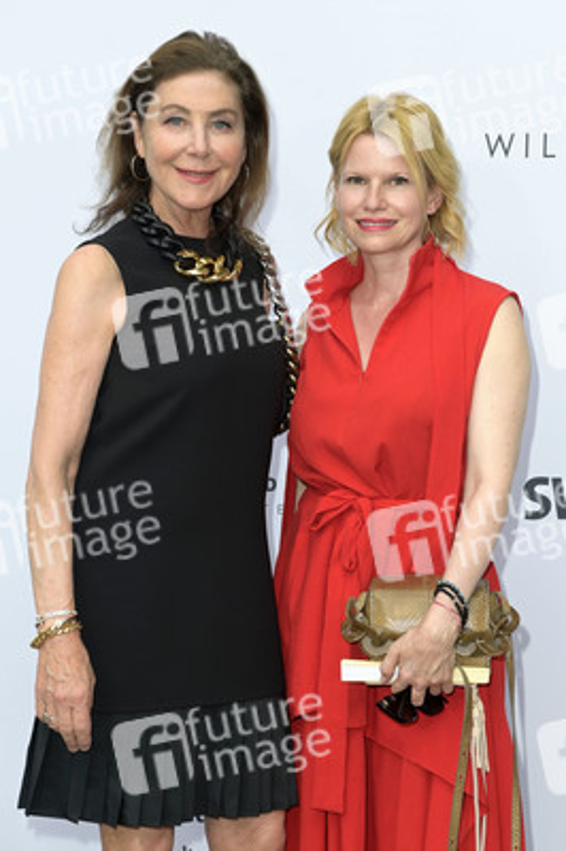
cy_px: 426
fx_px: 1465
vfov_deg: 32.4
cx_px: 283
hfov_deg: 21.9
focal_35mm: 62
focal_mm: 62
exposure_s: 1/250
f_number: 5.6
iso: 640
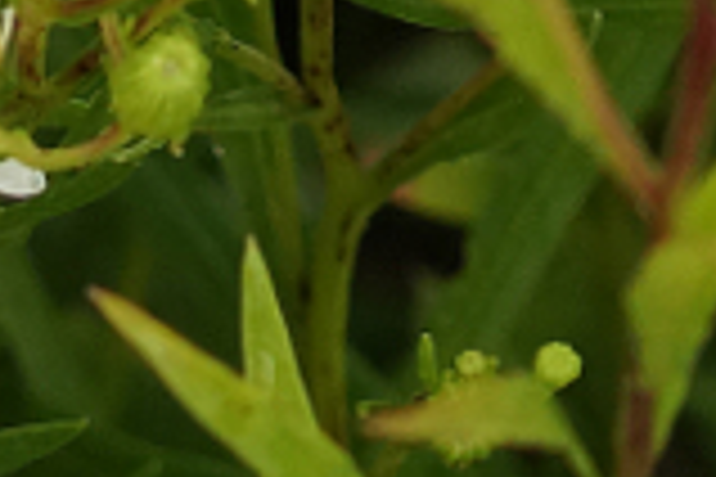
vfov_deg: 1.2
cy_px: 1552
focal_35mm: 1134
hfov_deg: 1.8
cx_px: -563
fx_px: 22552
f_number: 6.3
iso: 500
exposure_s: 1/160
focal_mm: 100
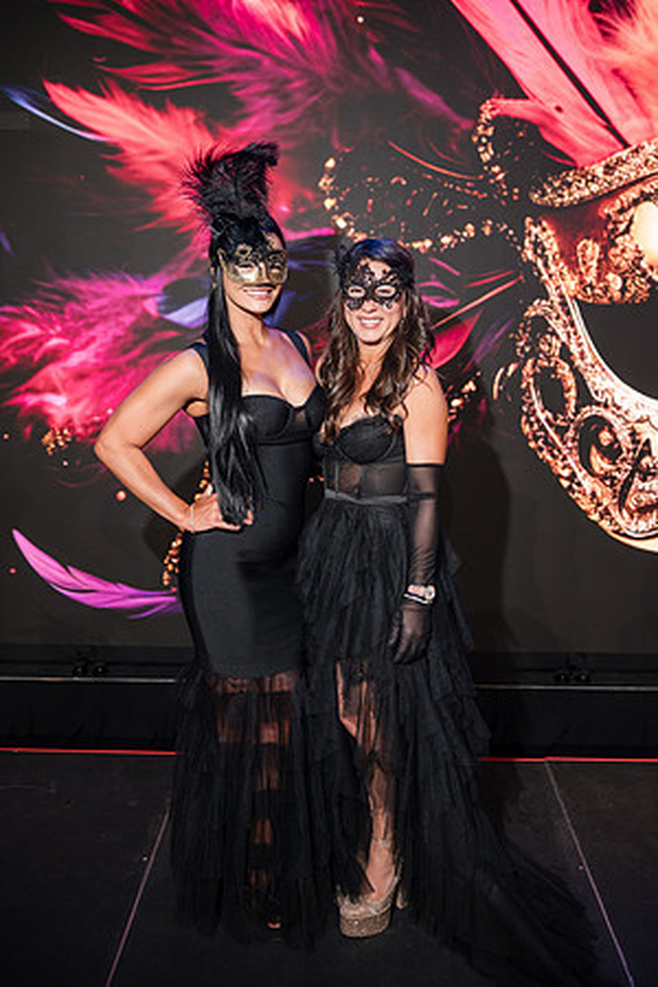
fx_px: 960
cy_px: 494
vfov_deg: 54.4
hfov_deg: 37.9
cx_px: 329
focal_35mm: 35
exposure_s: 1/125
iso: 800
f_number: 2.8
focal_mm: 35
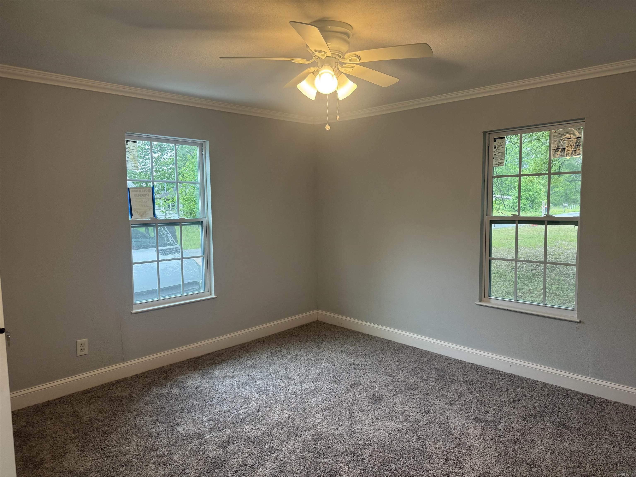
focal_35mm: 24
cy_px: 238
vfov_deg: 56.8
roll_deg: +0.7
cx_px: 318
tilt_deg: -4.6
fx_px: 441
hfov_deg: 71.6
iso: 125
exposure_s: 1/120
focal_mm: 6.76
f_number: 1.78
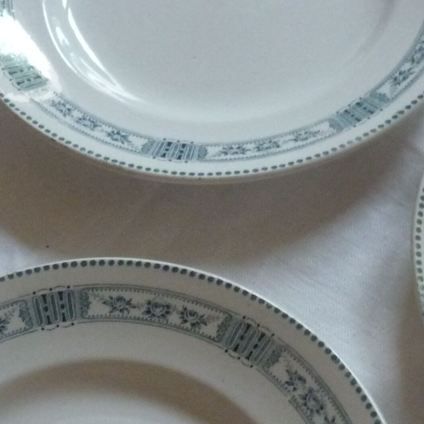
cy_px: 383
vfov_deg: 17.0
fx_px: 1400
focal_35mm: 101
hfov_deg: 17.2
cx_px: 200
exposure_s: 1/30
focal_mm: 5.5
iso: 400
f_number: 2.8
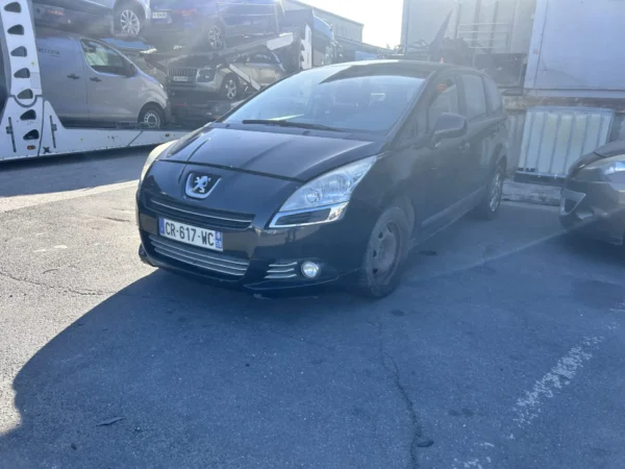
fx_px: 469
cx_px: 312
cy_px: 234
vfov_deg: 53.1
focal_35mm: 26
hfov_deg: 67.3
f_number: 1.5
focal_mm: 5.7
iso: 50
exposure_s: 1/1029
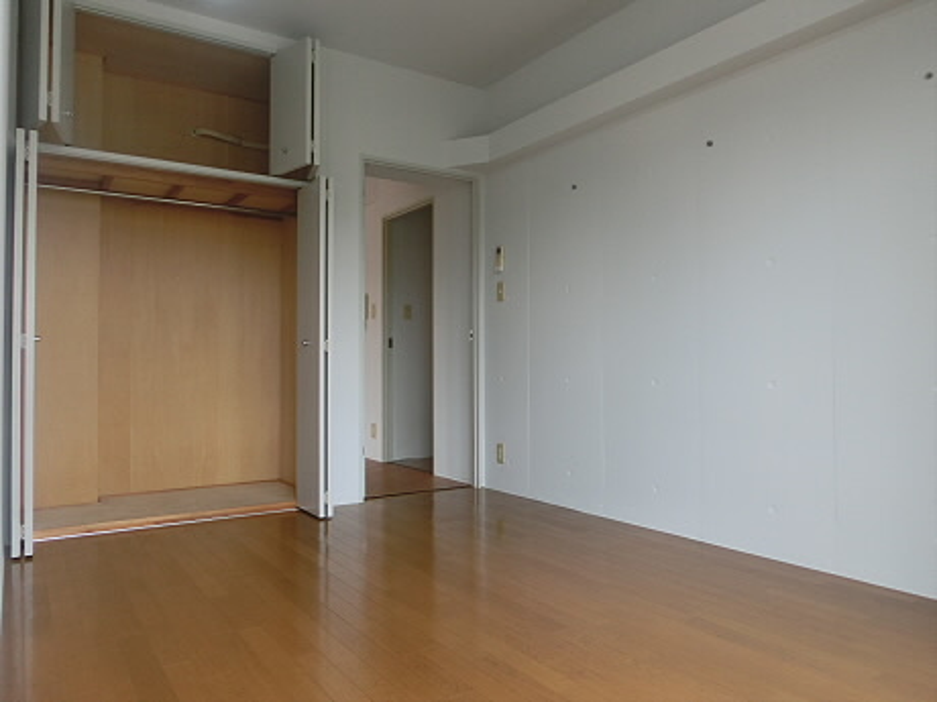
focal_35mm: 25
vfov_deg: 54.9
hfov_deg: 69.4
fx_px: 677
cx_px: 468
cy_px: 351
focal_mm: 4.5
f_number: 3.5
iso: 100
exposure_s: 1/125
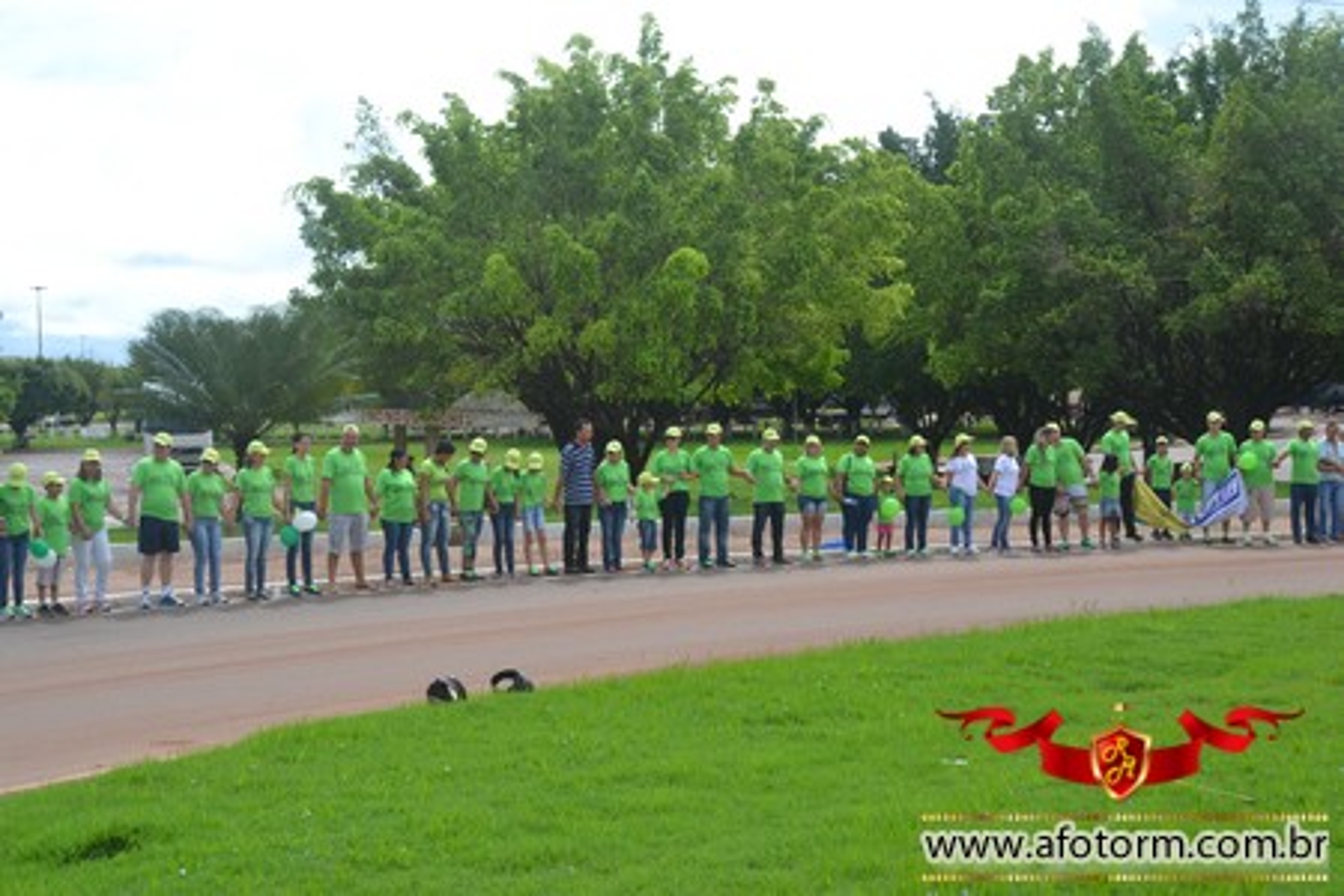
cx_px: 672
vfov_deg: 20.6
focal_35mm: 66
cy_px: 448
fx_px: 2464
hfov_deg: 30.5
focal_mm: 44
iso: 100
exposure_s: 1/250
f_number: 8
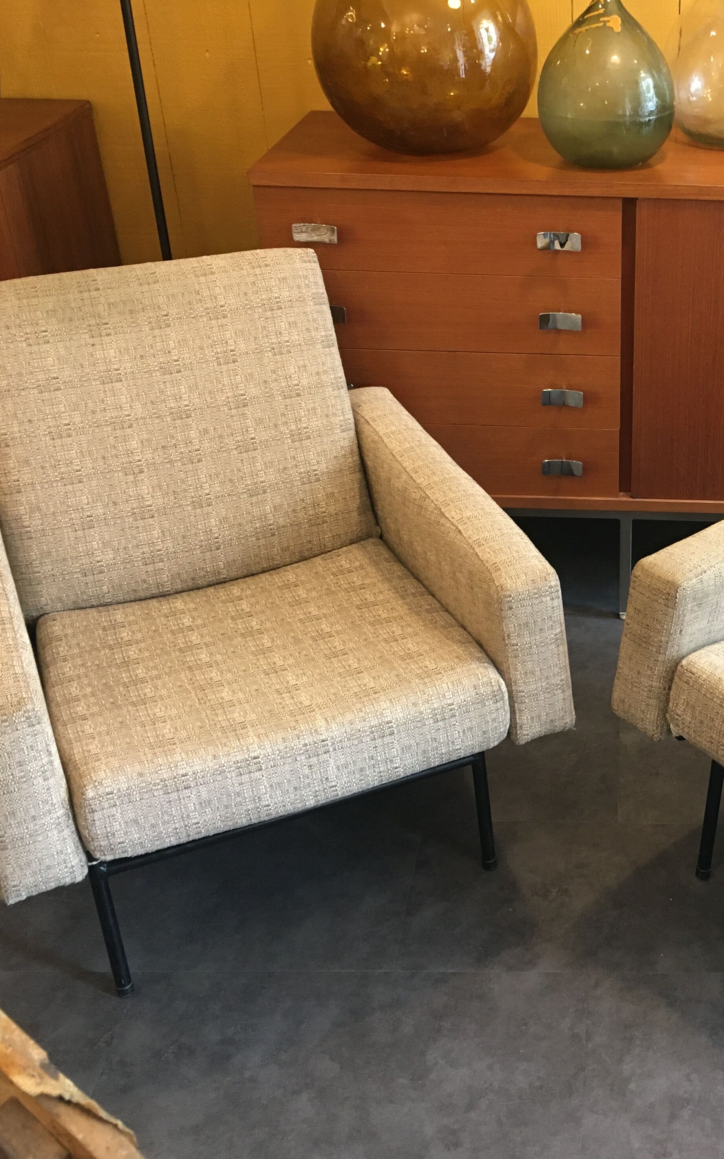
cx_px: 660
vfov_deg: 47.2
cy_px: 579
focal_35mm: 42
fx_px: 1326
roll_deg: -1.1
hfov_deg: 29.2
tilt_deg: -31.6
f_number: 2.2
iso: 160
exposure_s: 1/33
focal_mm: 4.15
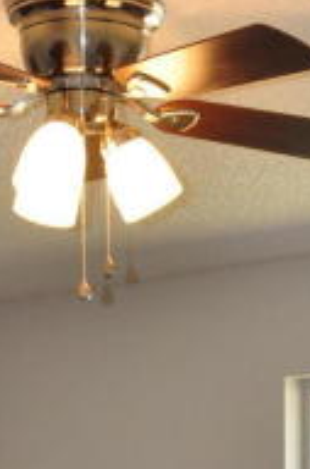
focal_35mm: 132
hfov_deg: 10.3
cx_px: 104
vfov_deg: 13.9
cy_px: 829
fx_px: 1714
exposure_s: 1/20
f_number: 11
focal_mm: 22
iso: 640
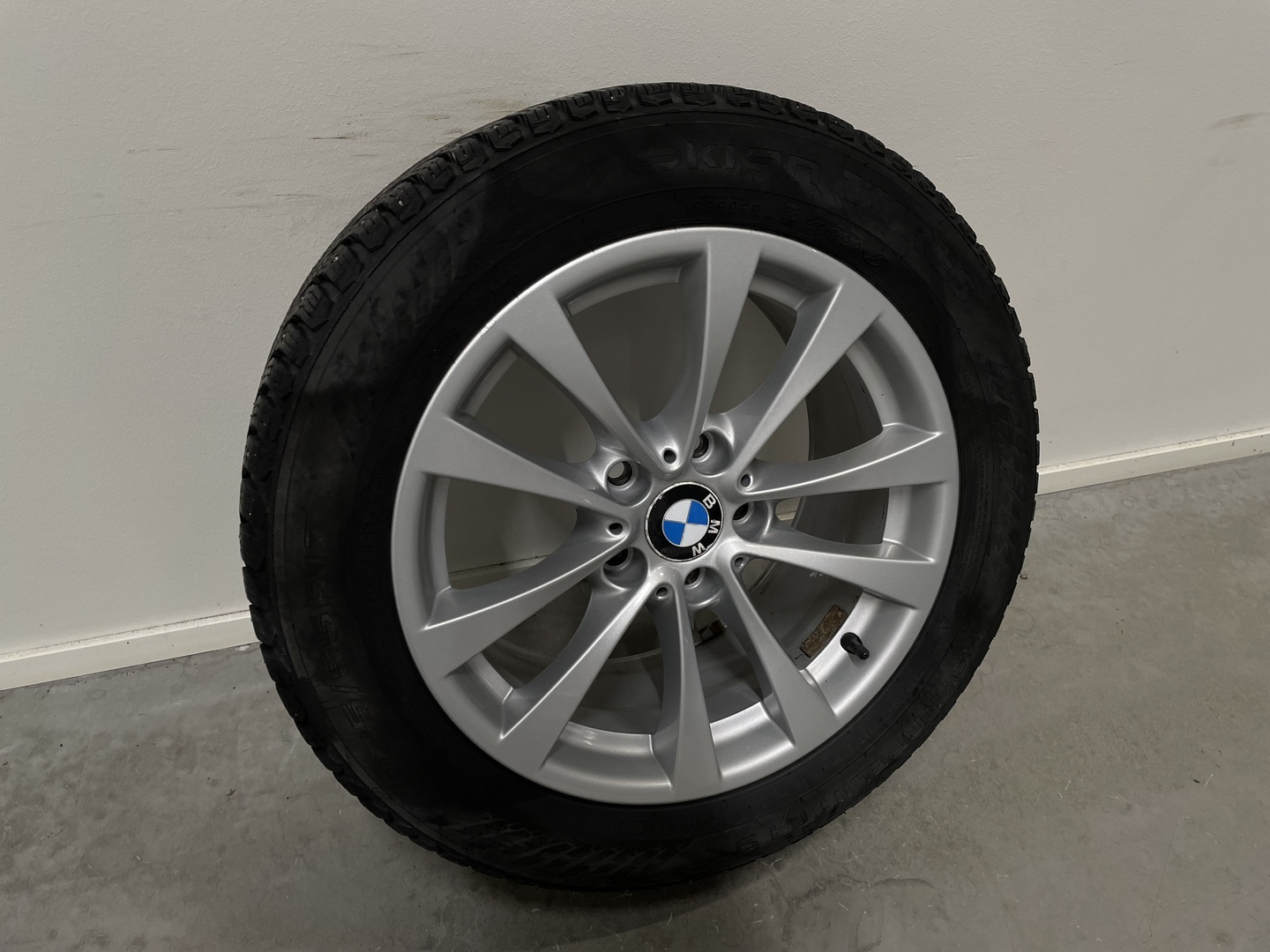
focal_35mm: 26
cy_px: 476
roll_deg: -1.7
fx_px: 954
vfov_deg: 53.1
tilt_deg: -41.2
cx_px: 635
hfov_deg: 67.3
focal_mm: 4.2
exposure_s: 1/100
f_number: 1.6
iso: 64
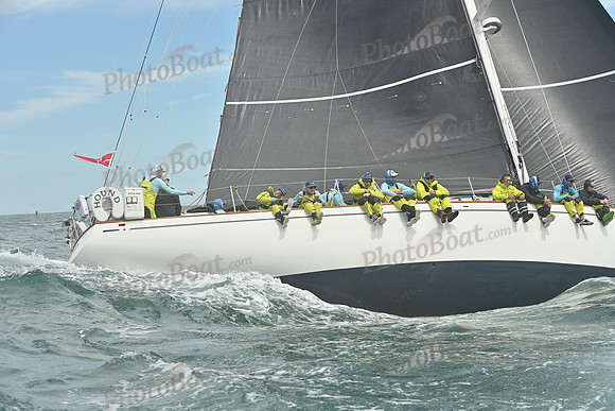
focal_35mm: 70
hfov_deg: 28.8
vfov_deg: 19.5
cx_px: 308
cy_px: 206
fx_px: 1196
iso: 320
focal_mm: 70
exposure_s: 1/1250
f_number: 8
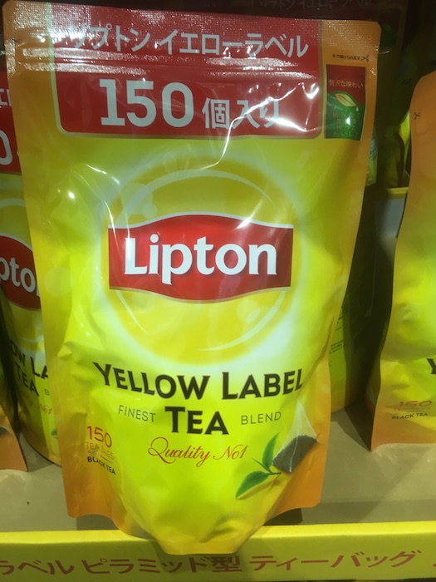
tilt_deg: -34.4
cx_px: 218
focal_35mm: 29
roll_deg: +4.4
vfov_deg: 61.7
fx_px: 487
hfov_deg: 48.2
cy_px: 291
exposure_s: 1/30
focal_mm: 4.15
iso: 50
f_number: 2.2
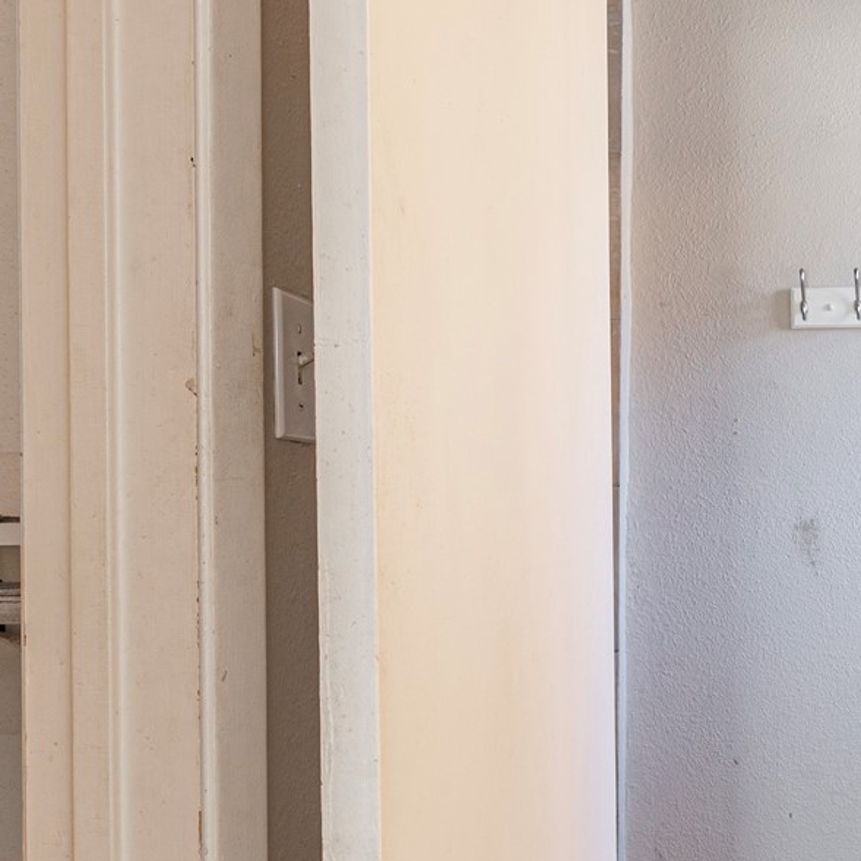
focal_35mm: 47
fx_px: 1323
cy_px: 548
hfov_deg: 32.8
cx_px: 883
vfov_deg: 35.8
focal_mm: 15
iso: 100
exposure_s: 1/6
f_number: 9
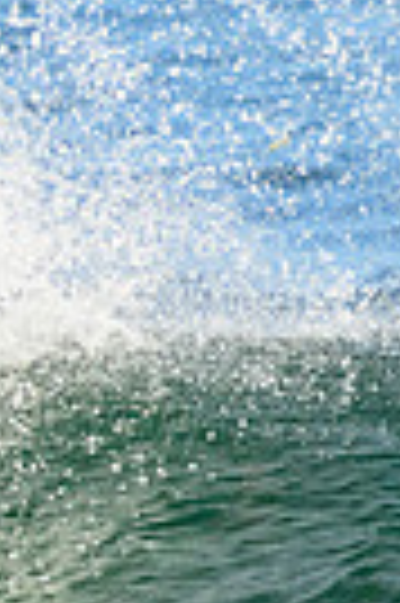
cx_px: -733
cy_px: 259
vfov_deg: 0.6
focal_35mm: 3465
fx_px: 57895
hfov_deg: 0.4
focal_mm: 800
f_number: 11
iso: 2200
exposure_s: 1/2000
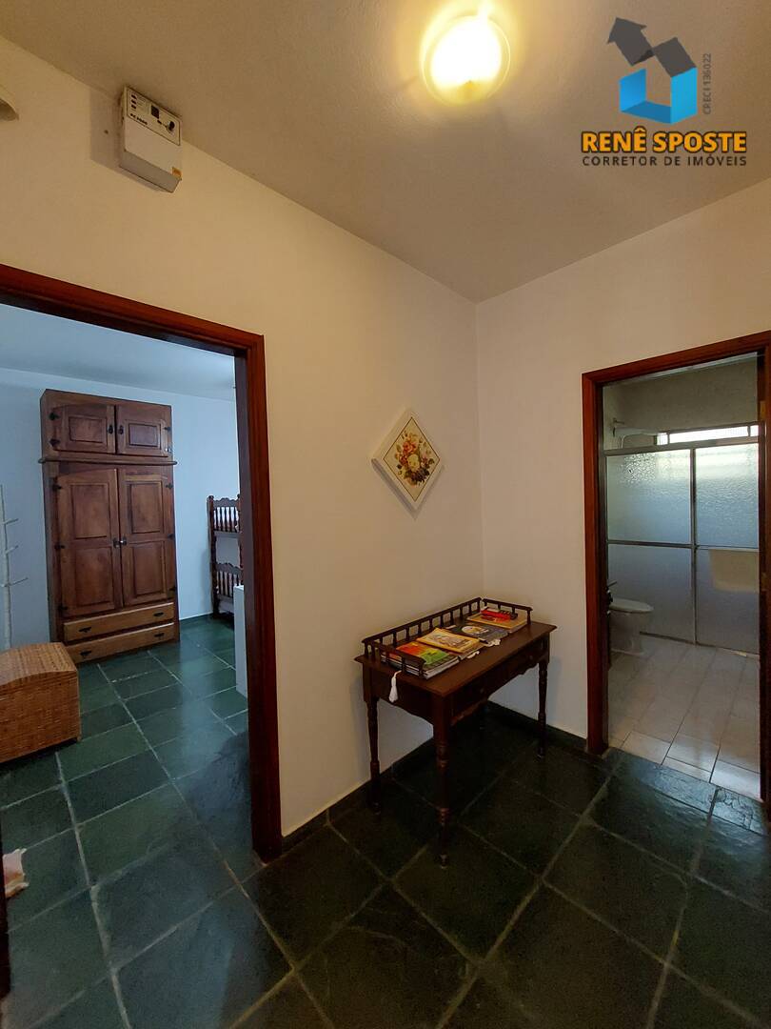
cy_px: 514
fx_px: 386
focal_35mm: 13
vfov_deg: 106.2
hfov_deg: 89.9
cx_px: 386
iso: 320
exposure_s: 1/30
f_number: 2.2
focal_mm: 1.74
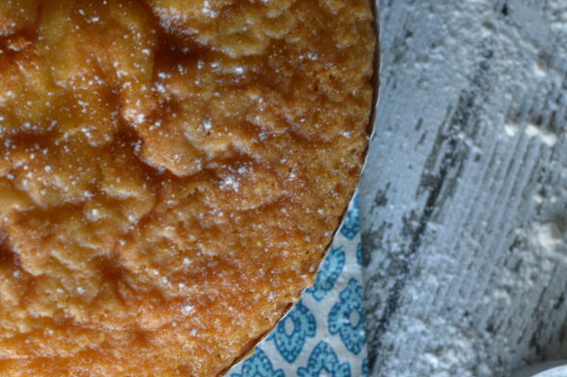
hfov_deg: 13.4
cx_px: 40
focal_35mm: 152
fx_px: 2393
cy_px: 302
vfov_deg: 9.0
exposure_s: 1/50
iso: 200
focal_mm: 50
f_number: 3.5
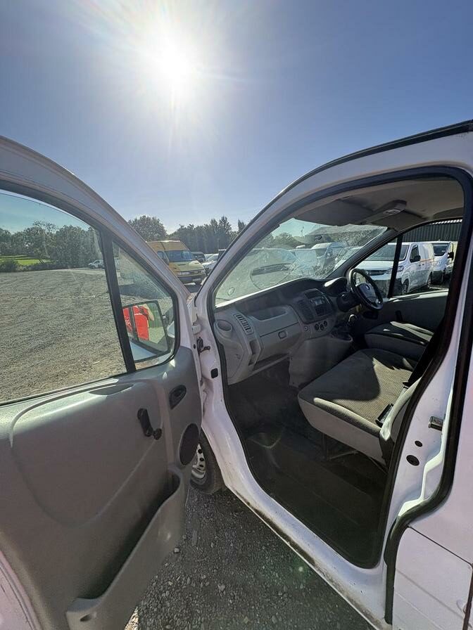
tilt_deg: -6.7
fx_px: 255
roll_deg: +1.4
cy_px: 315
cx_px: 236
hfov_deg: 85.7
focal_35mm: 14
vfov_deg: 102.1
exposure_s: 1/713
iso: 40
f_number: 2.2
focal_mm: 2.22
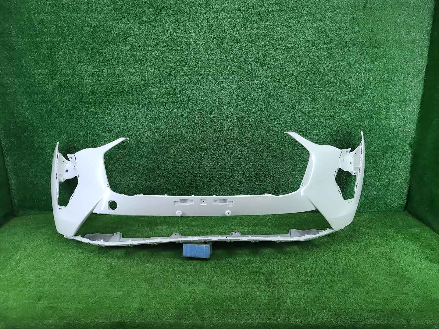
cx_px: 220
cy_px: 164
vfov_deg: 53.1
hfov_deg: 67.3
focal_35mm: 26
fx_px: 330
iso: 93
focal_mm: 5.4
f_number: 1.8
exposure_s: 1/50
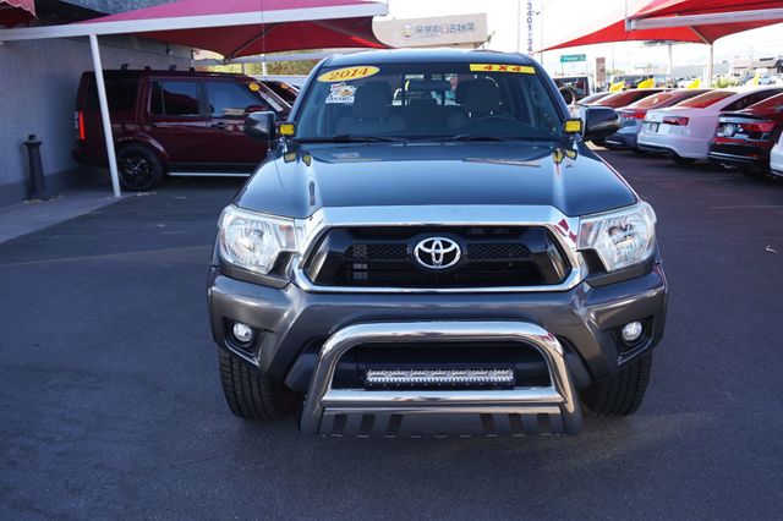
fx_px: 652
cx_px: 392
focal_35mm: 30
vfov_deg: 43.6
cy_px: 260
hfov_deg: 62.0
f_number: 5.6
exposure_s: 1/80
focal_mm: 20
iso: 100
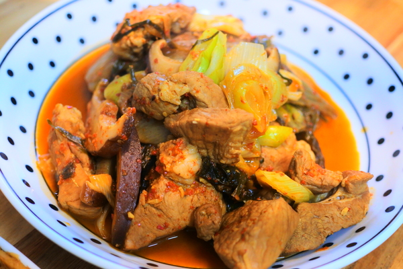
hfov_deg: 40.3
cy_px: 134
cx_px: 202
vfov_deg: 27.5
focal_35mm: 49
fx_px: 548
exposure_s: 1/250
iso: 640
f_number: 1.8
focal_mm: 18.5
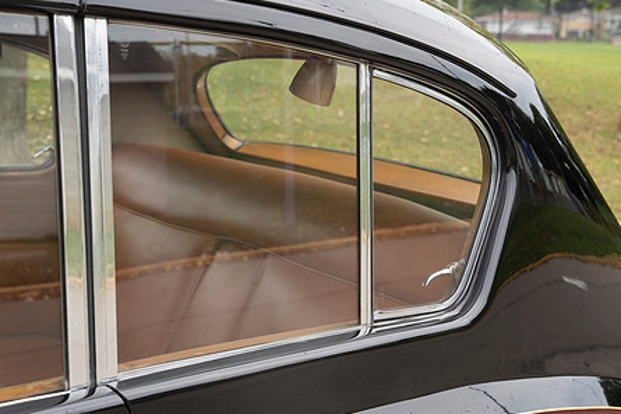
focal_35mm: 56
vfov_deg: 24.2
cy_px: 193
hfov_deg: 35.6
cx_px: 303
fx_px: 966
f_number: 5.6
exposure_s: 1/125
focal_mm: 43
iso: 200
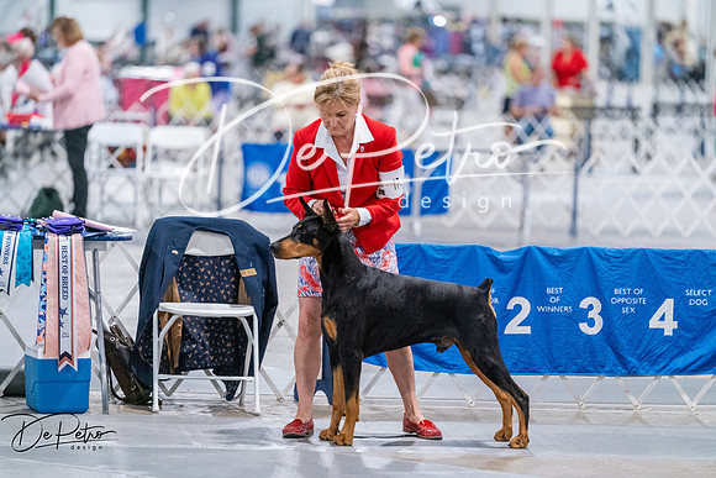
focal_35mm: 194
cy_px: 239
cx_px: 358
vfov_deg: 7.1
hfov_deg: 10.6
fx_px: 3859
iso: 6400
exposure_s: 1/320
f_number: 3.2
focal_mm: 194
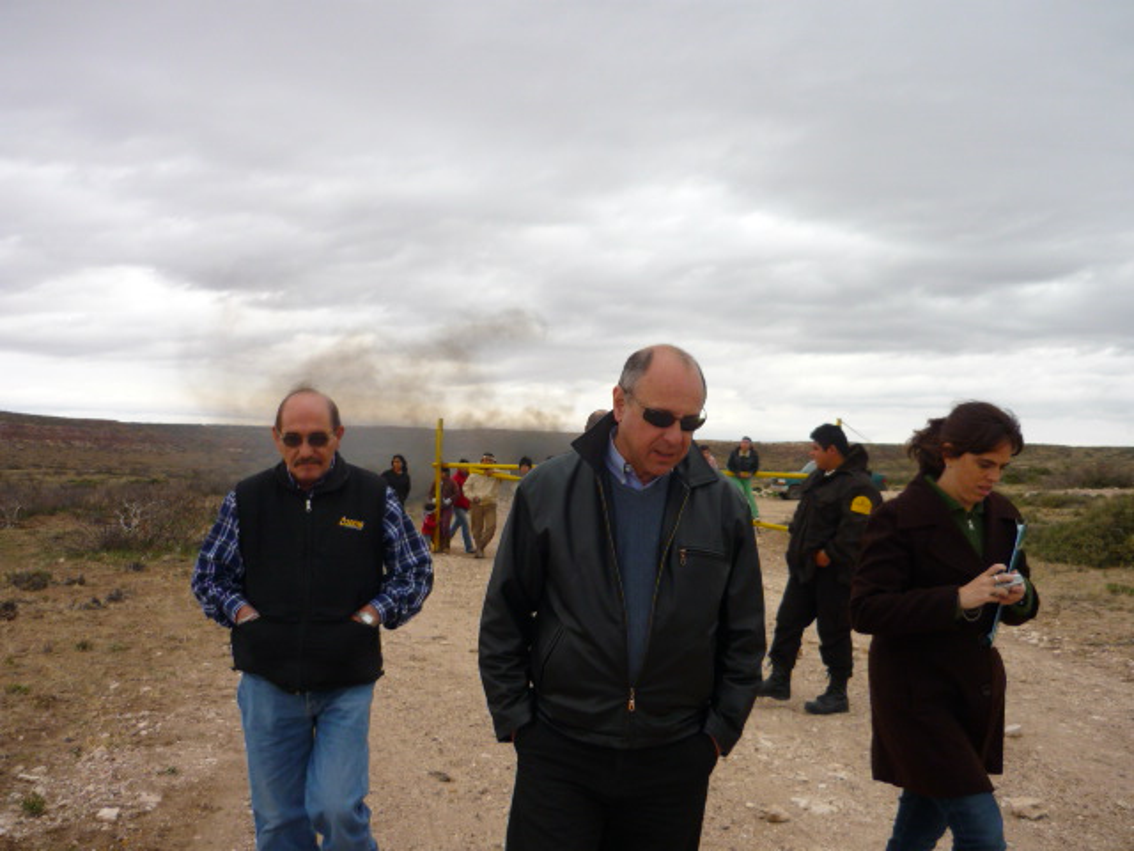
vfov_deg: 42.9
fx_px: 1081
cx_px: 567
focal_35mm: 33
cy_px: 426
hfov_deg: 55.4
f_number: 2.8
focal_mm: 5.5
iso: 100
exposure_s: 1/640
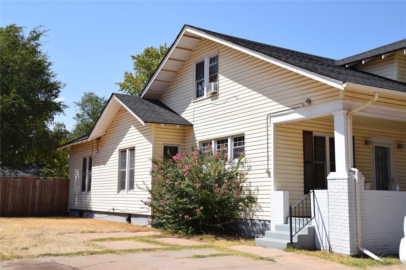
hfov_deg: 46.4
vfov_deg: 31.9
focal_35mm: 42
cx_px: 203
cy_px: 135
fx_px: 474
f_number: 7.1
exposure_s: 1/2000
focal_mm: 28
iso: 400
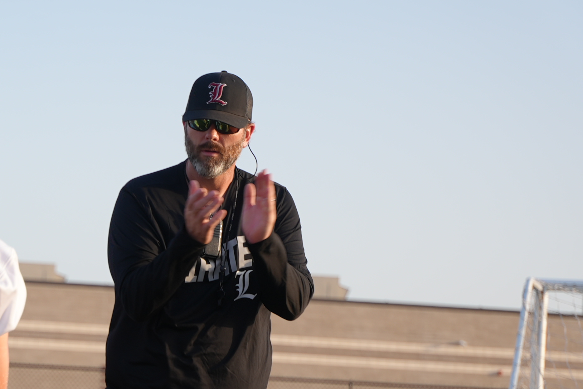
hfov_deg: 13.3
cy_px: 390
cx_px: -4
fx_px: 2463
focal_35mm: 152
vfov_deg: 9.0
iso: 80
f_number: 4.5
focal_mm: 67
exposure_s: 1/250
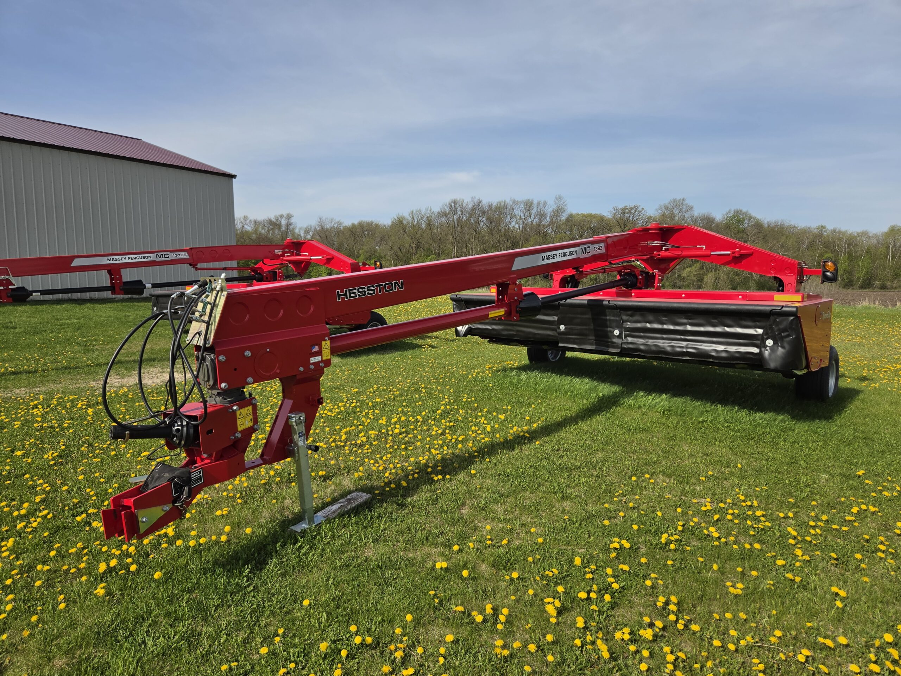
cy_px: 338
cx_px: 450
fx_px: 599
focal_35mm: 23
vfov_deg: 58.9
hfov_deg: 73.9
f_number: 1.8
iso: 80
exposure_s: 1/5127
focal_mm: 5.4
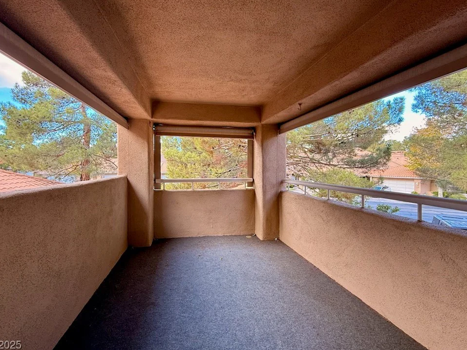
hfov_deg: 98.1
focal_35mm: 15
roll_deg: +0.3
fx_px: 202
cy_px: 168
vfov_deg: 81.7
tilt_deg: -0.8
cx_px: 222
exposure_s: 1/99
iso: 125
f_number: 2.2
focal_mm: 2.22
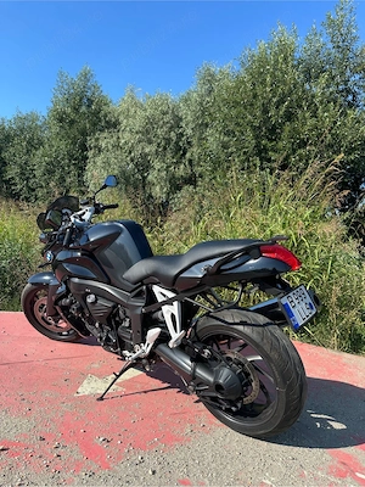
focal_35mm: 24
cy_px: 244
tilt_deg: -0.5
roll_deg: -6.3
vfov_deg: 71.6
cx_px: 182
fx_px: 337
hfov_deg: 56.8
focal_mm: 6.86
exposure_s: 1/2353
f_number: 1.78
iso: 80
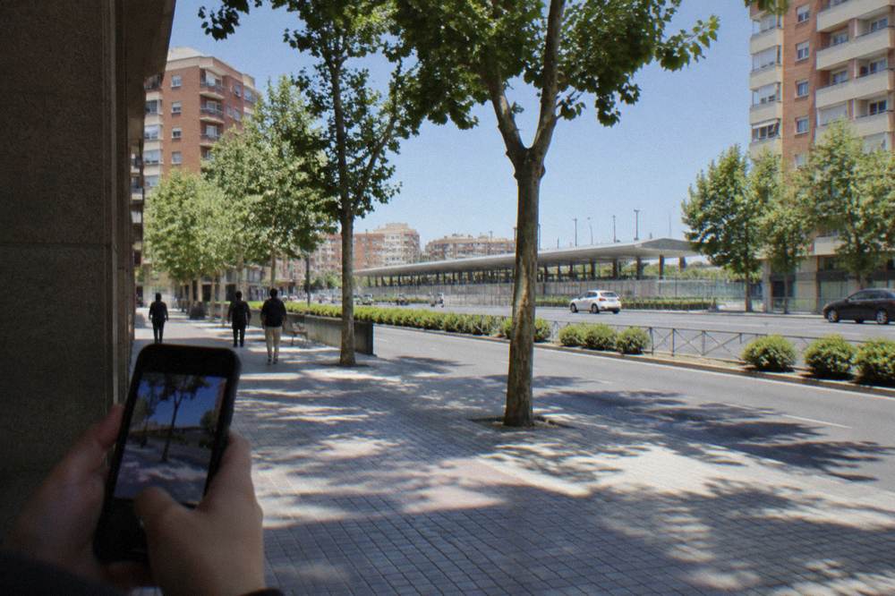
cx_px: 448
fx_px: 870
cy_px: 298
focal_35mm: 35
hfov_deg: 54.5
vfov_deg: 37.8
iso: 400
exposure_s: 1/500
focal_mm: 35
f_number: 7.1
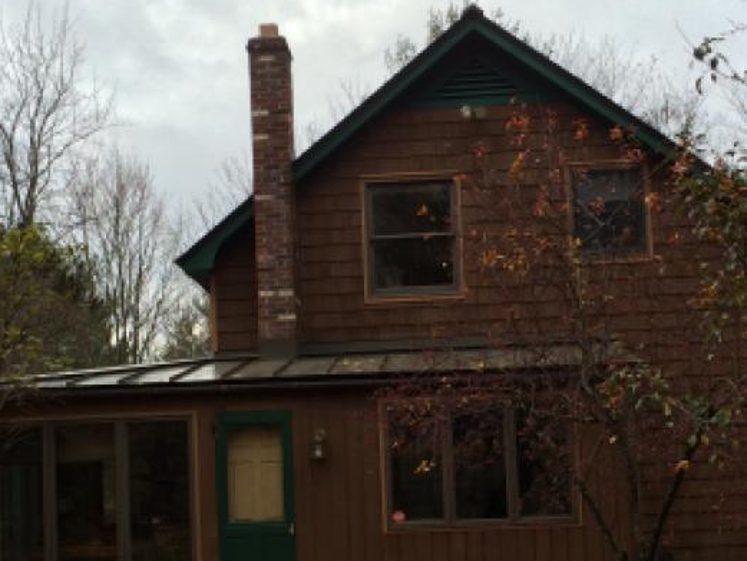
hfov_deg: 32.7
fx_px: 1273
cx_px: 387
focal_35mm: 59
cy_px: 423
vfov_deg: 24.5
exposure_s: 1/760
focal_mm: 4.12
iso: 32
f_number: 2.2
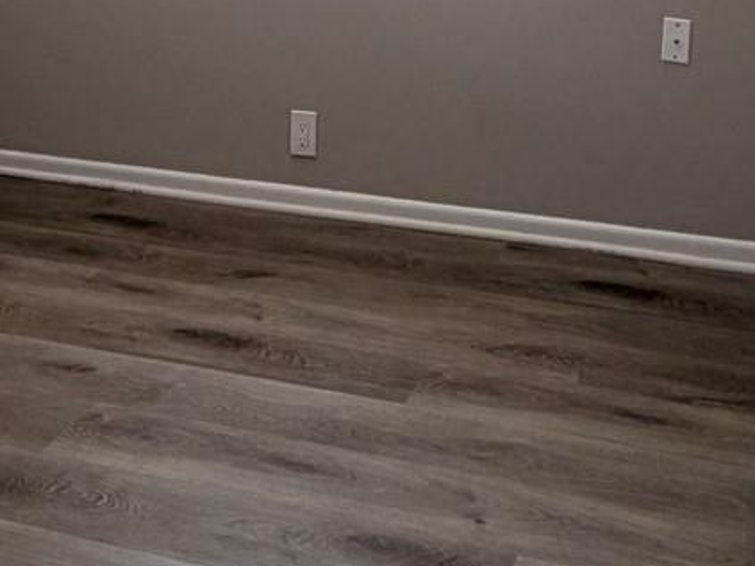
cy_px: -264
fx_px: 1156
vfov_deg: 22.8
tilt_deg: +4.5
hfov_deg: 36.1
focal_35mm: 53
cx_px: 428
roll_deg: +0.3
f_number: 2.2
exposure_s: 1/123
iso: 64
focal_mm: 2.22
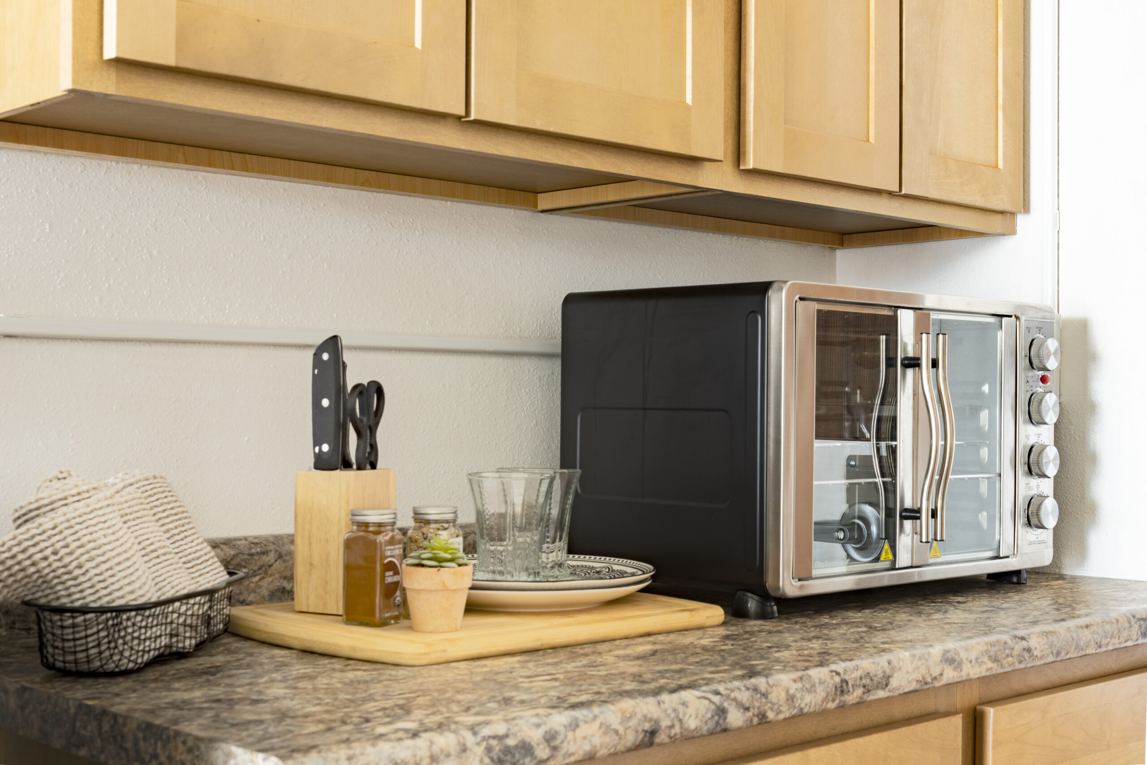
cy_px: 382
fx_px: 1530
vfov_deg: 28.1
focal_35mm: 48
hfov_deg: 41.1
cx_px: 574
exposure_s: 1/1.25
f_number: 13
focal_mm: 48
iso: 250
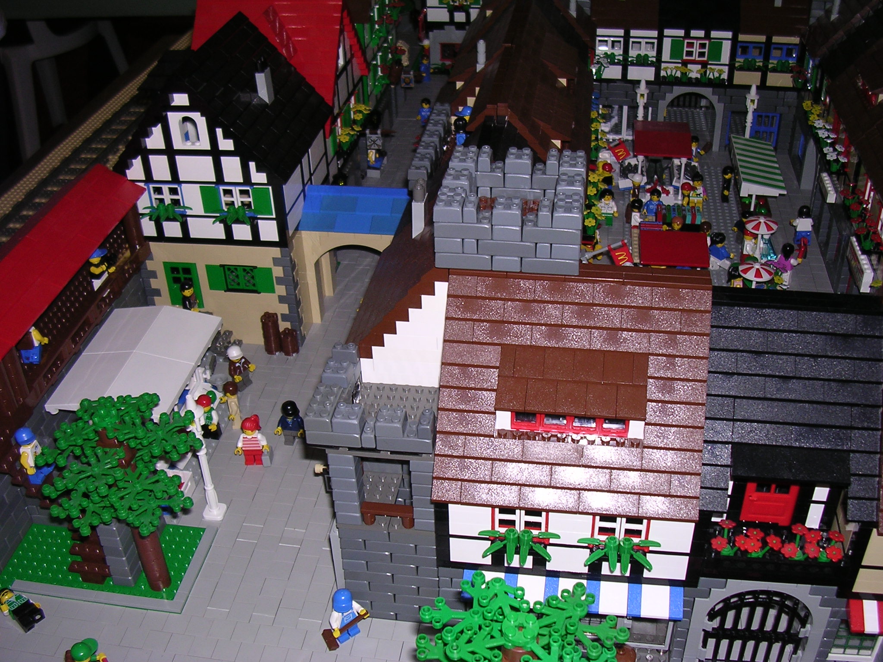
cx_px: 442
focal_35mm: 38
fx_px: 969
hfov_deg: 49.0
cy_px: 331
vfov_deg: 37.7
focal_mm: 5.8
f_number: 2.8
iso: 100
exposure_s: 1/60.1
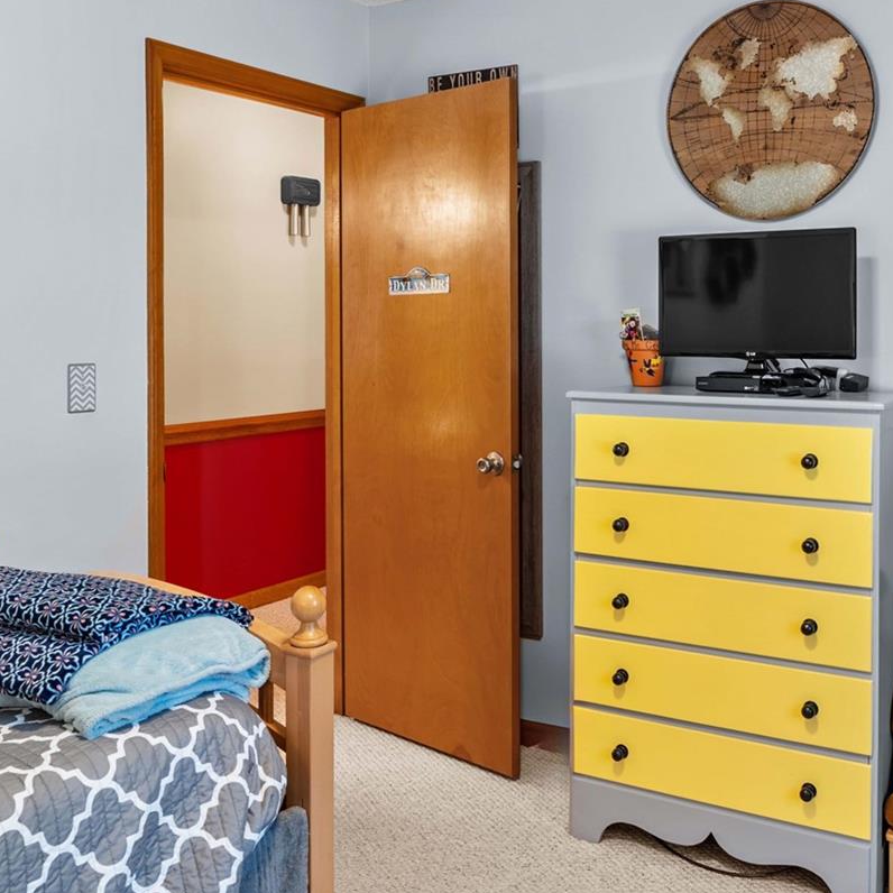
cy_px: 326
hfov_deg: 46.7
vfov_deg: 46.7
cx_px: 565
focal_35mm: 35
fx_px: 1022
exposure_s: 2.5
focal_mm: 16
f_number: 8
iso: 100
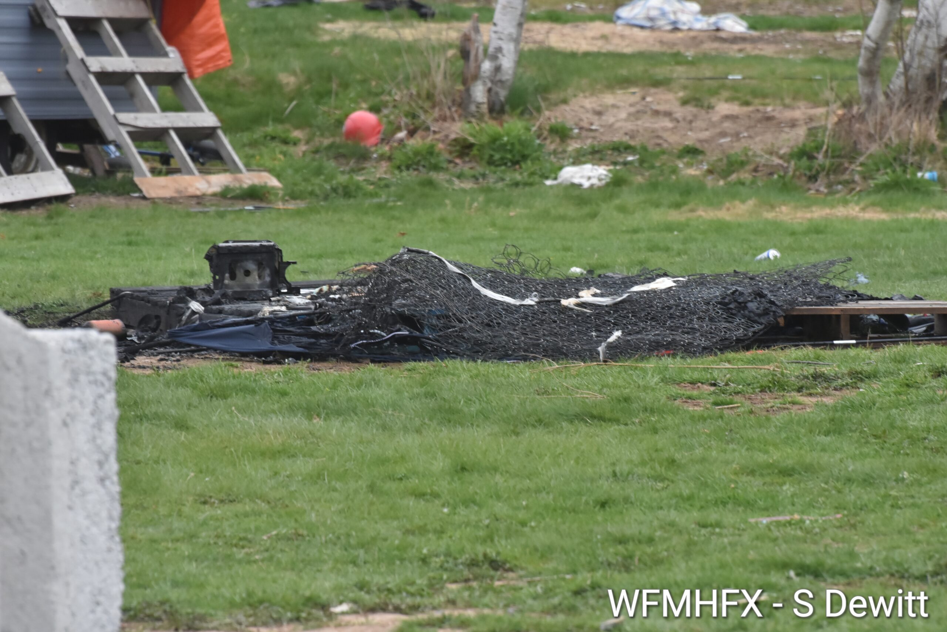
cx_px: 474
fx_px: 9470
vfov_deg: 3.8
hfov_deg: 5.7
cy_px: 316
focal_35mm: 360
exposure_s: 1/500
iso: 800
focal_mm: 240
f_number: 8
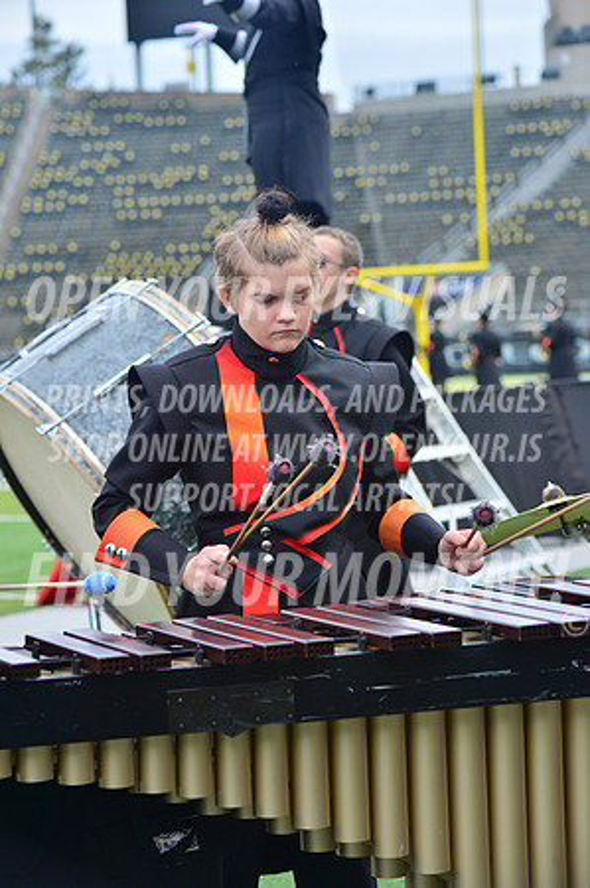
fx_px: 2464
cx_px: 295
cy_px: 444
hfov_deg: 13.7
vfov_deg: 20.4
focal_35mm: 100
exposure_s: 1/500
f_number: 5.6
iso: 200
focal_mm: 100
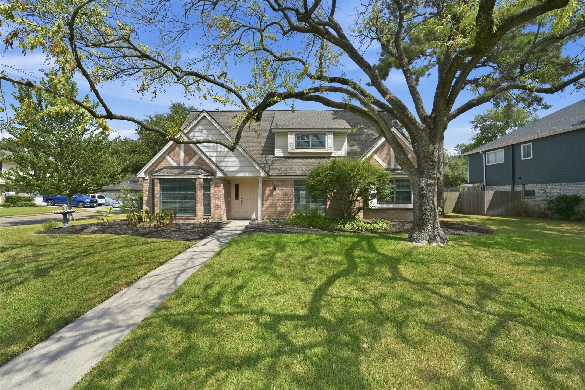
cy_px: 195
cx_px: 292
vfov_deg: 81.2
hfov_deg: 104.3
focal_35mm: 14
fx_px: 227
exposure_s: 1/1000
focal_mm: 14
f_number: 11
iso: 400
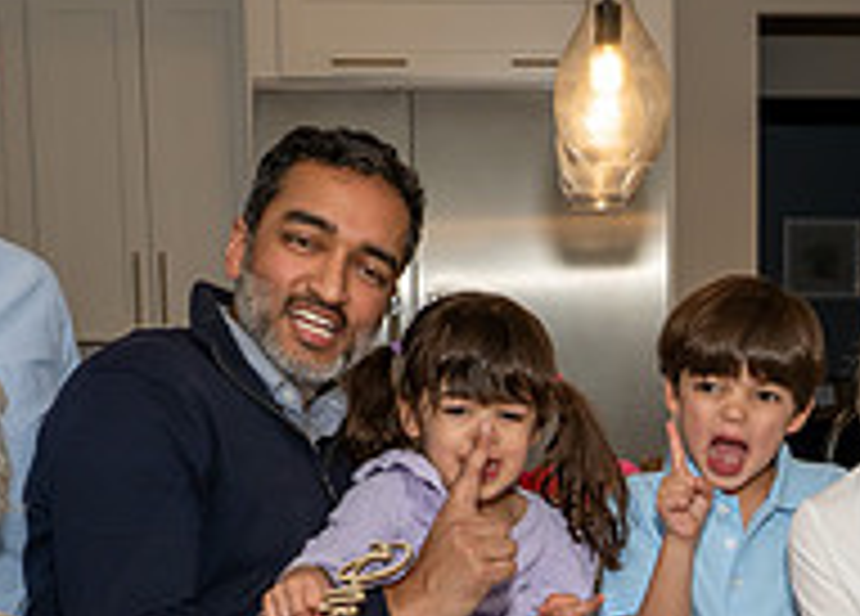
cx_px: 720
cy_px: 727
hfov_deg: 19.0
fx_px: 2544
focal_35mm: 104
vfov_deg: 13.5
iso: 640
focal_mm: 26
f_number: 9
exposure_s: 1/250
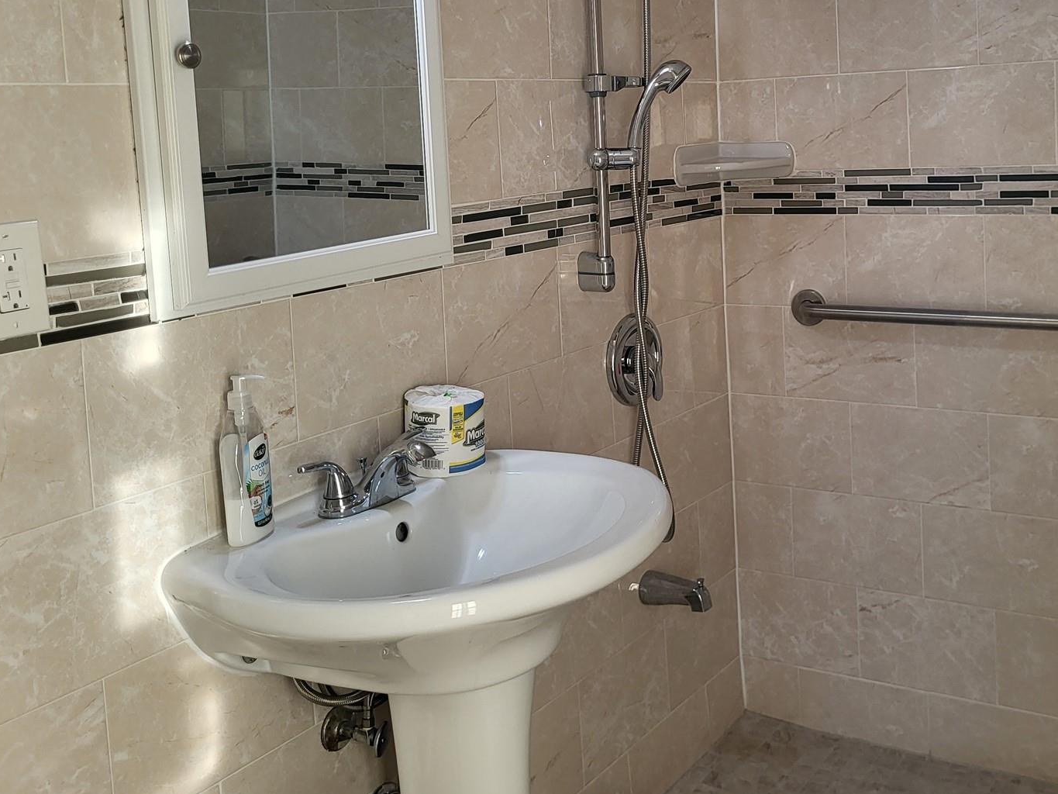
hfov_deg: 46.8
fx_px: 1192
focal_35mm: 39
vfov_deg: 36.1
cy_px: 209
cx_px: 736
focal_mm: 5.4
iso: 80
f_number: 1.8
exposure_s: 1/120
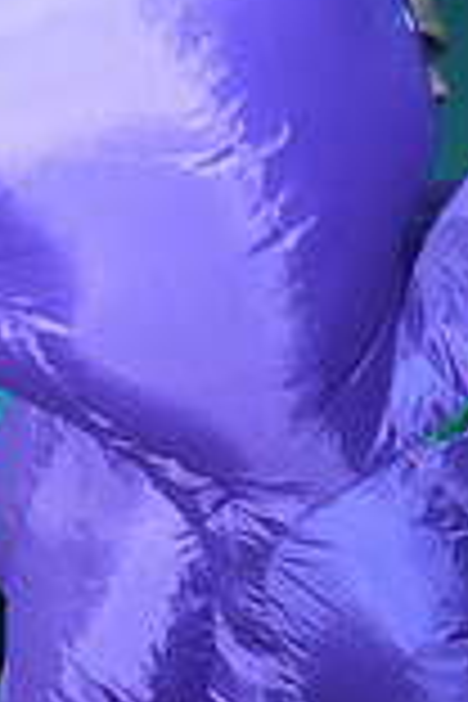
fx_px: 2398
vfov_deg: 15.8
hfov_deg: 10.5
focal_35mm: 123
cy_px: 909
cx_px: 830
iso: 8000
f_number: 4
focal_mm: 33
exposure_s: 1/200
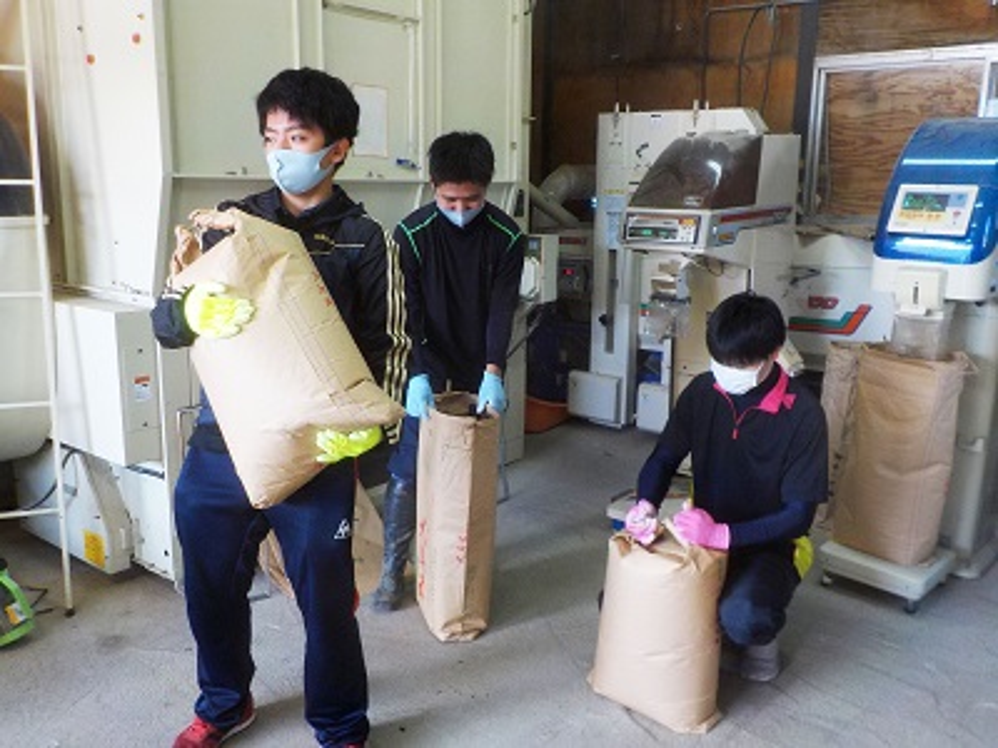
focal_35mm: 30
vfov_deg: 46.8
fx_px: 865
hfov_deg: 60.0
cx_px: 499
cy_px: 374
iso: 160
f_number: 3.3
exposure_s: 1/30
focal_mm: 4.1
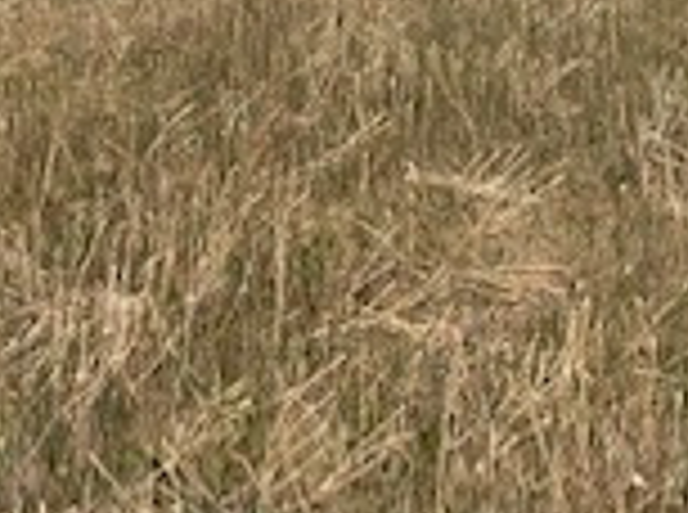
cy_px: -486
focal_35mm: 109
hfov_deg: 17.6
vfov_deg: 12.1
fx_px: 2161
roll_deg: +0.6
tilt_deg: +1.7
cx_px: -22
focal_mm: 4.25
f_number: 1.8
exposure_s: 1/3521
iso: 25
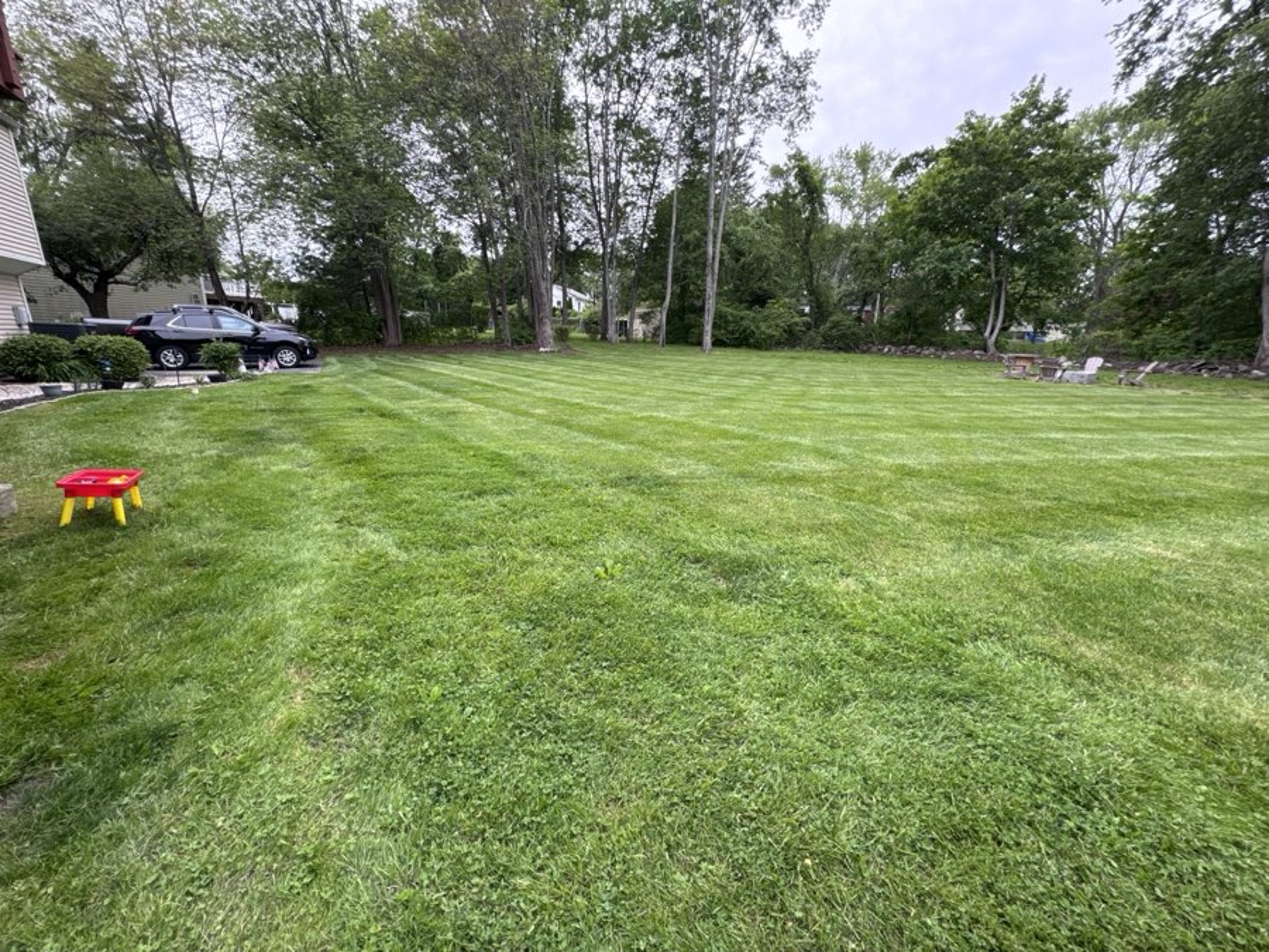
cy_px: 476
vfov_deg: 85.7
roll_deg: -1.2
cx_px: 634
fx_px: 513
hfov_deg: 102.1
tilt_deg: -15.7
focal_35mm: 14
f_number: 2.2
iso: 40
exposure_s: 1/158
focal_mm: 2.22
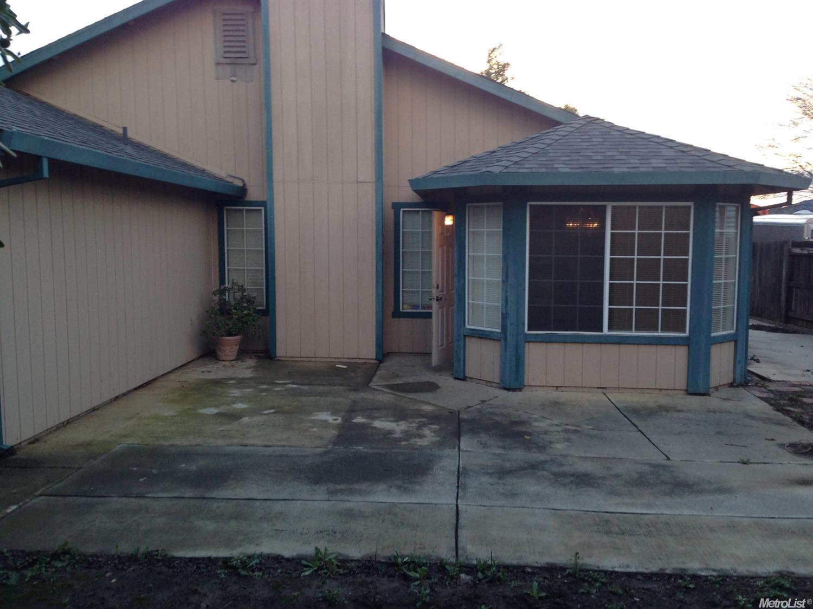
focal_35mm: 33
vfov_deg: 42.9
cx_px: 406
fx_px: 775
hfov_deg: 55.4
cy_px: 304
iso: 64
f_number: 2.4
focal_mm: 4.12
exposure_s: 1/120
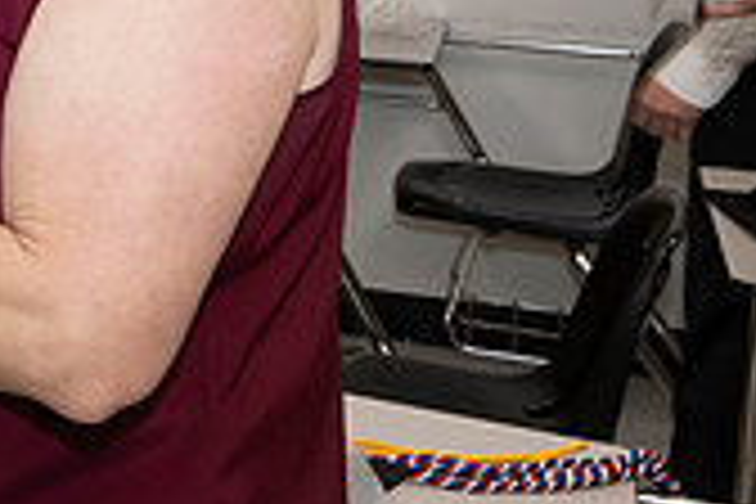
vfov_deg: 14.4
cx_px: -513
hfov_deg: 18.7
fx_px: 1890
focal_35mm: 90
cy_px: -191
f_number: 5.6
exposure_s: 1/80
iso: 800
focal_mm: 26
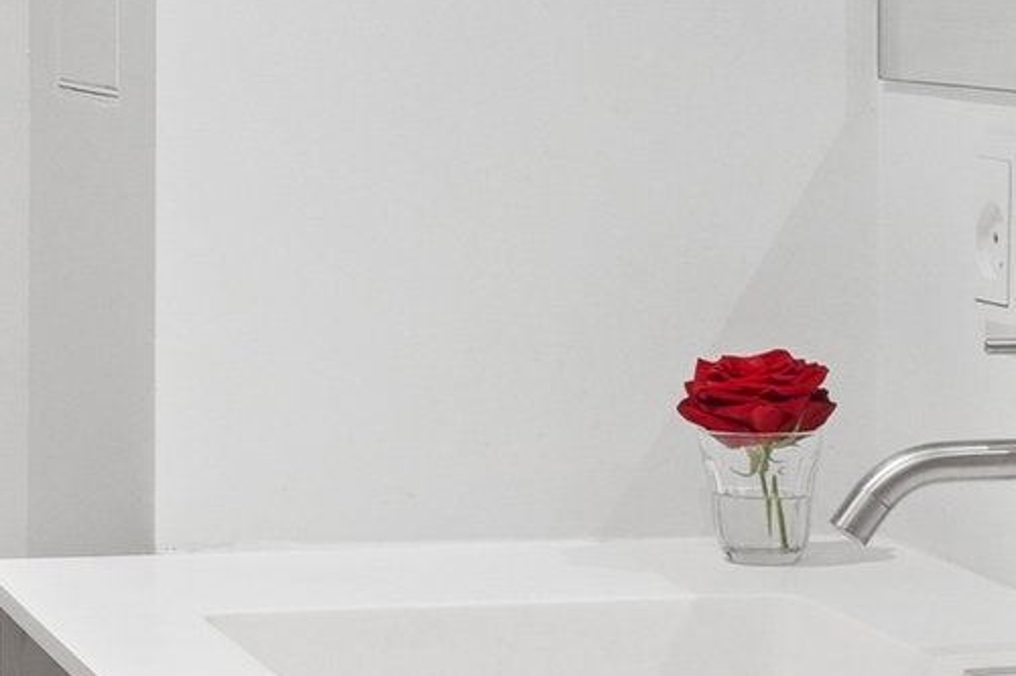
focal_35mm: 153
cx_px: -660
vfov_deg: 8.9
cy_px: -28
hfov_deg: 12.5
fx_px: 4316
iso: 200
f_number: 8
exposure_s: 1/10
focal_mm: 17
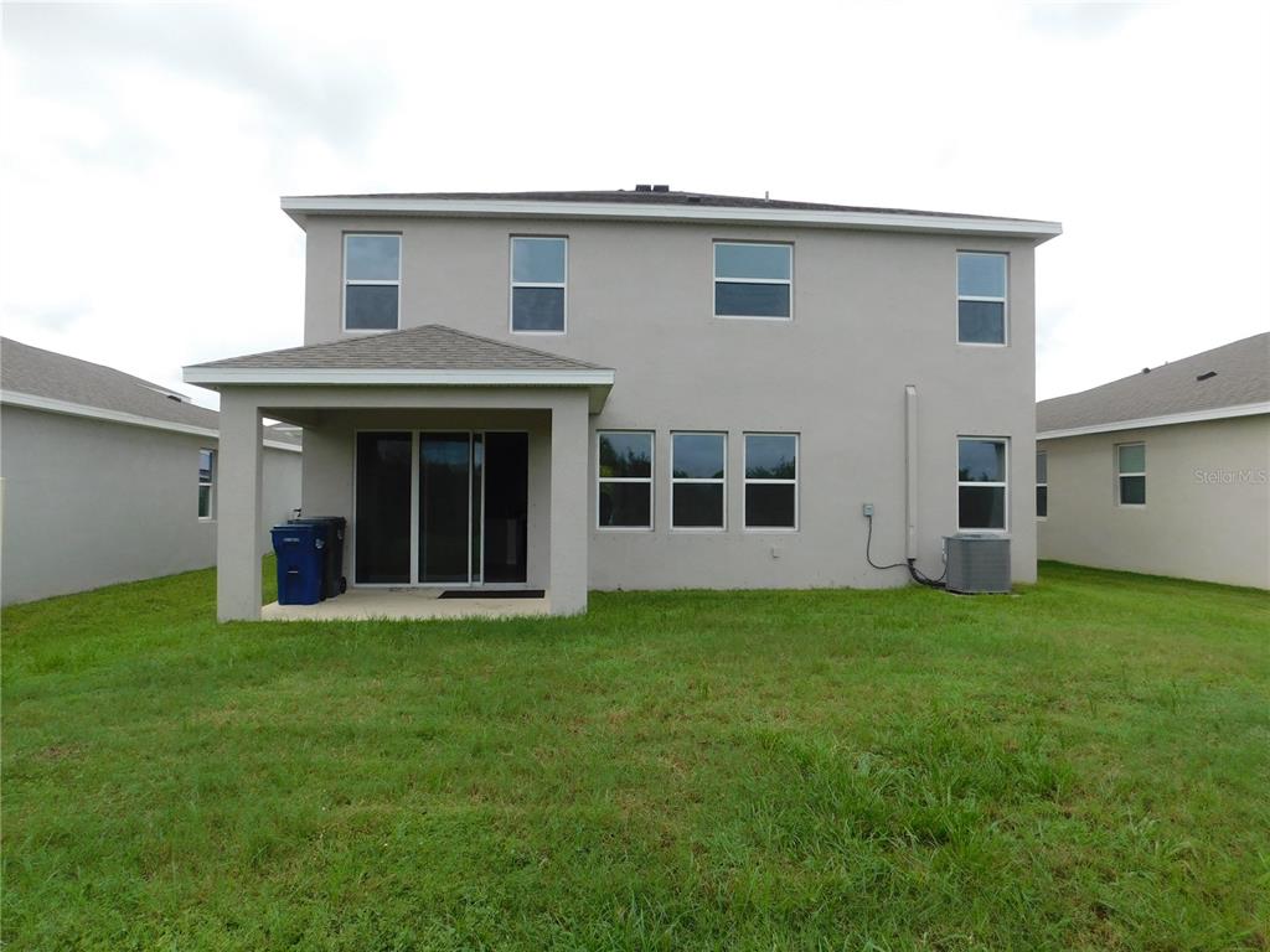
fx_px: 844
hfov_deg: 73.9
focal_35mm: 23
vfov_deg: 58.9
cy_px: 476
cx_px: 635
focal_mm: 4
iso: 125
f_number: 3
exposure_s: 1/800
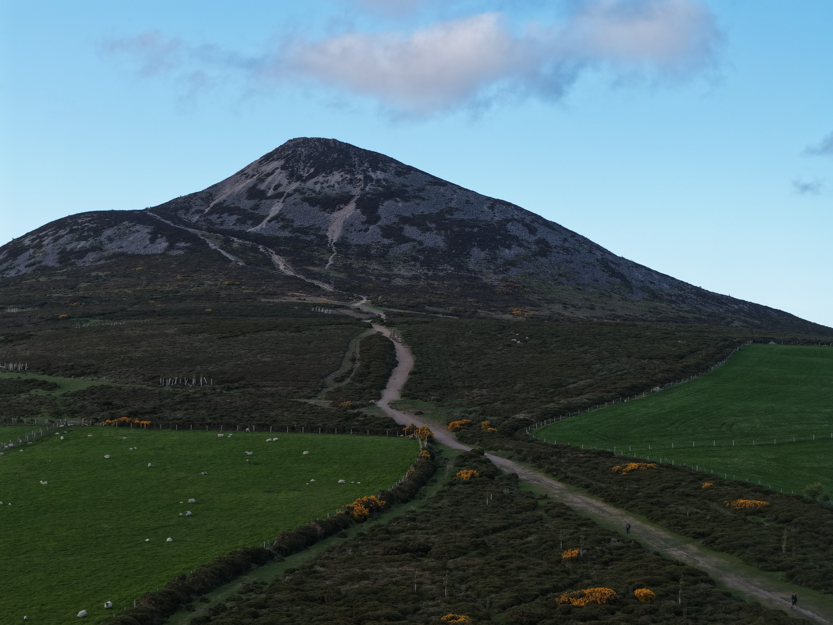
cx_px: 416
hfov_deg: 27.8
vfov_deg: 21.0
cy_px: 312
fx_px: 1684
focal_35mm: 70
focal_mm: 19.35
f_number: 2.8
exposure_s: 1/80
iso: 100
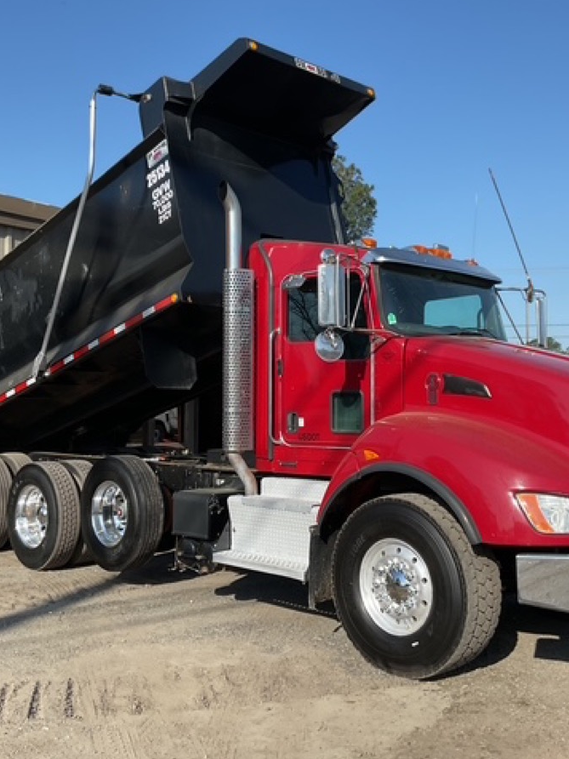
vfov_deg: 47.9
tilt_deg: +0.5
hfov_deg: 36.8
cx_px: 304
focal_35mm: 39
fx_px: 855
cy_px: 377
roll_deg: -1.5
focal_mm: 3
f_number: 1.8
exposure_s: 1/1577
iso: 16
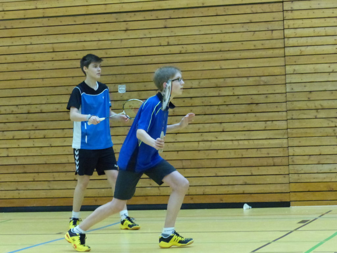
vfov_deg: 11.3
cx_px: 168
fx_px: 1275
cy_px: 126
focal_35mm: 131
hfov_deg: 15.1
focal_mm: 23.5
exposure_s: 1/125
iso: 1600
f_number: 4
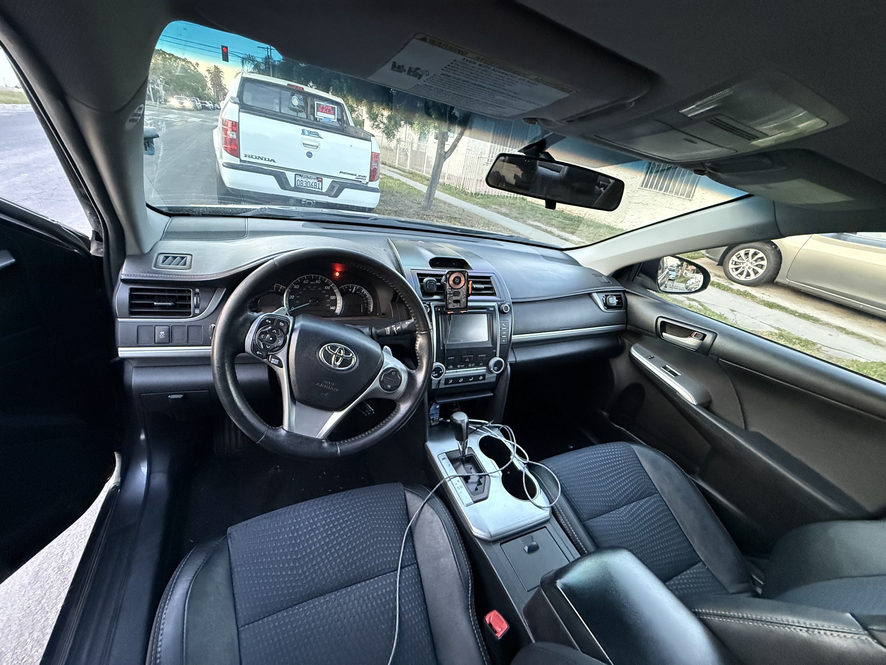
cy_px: 332
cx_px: 443
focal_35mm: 14
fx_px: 358
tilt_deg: -26.3
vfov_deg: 85.7
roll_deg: -10.4
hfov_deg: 102.1
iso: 1000
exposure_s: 1/60
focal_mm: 2.22
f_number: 2.2
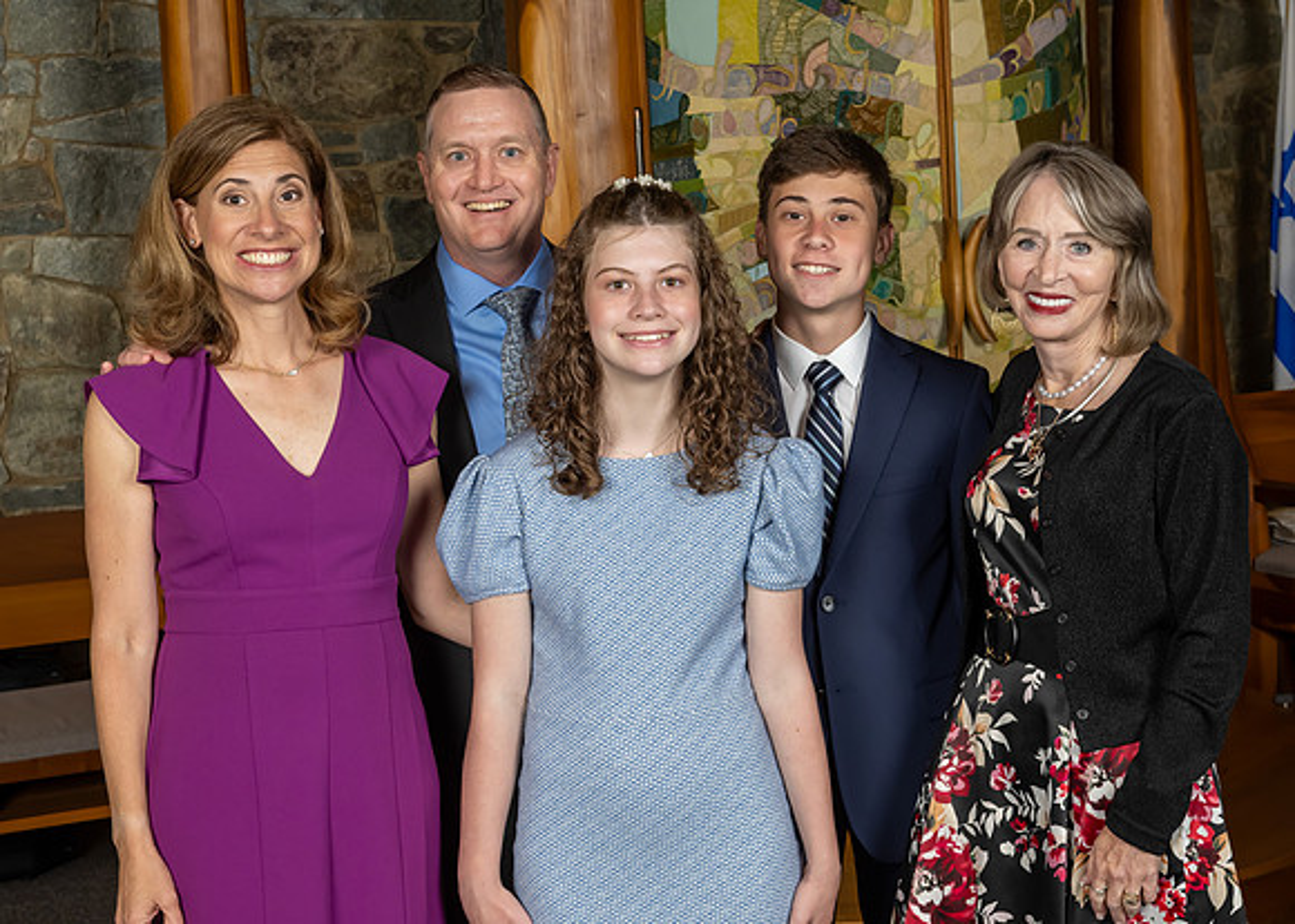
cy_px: 439
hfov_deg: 31.4
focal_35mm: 63
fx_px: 2307
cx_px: 631
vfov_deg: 22.7
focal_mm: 38
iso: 640
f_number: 8
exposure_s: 1/200
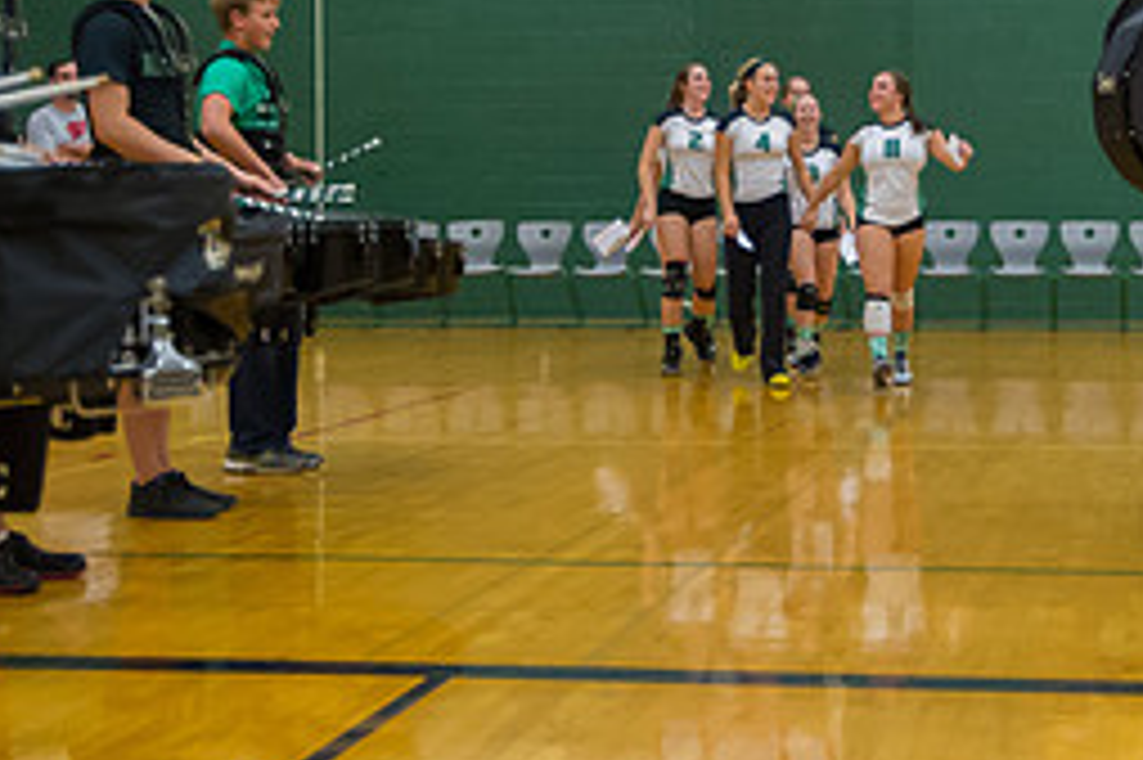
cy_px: 220
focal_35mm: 81
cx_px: 797
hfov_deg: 24.9
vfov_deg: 16.8
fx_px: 2570
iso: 8000
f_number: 4.5
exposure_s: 1/320
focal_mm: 34
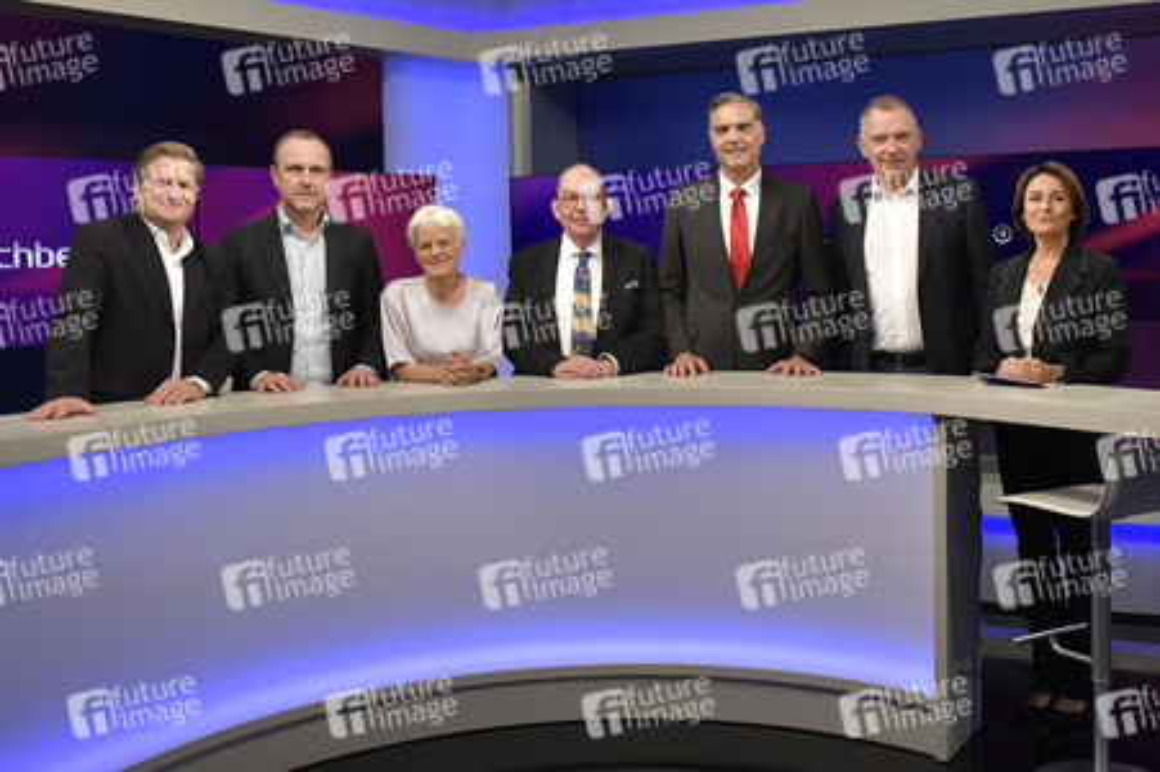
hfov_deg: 63.7
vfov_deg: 44.9
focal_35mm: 29
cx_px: 580
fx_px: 934
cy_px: 386
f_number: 6.3
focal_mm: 29
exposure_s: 1/200
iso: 2500
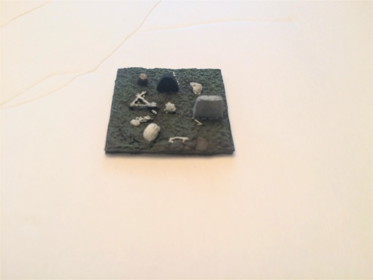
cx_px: 186
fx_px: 312
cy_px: 140
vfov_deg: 48.2
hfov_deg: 61.7
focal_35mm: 29
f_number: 2.2
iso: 125
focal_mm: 4.15
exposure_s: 1/30
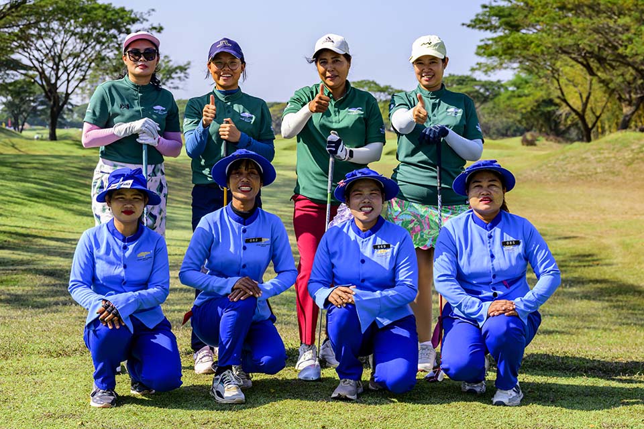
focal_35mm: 51
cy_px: 214
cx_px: 322
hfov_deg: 38.9
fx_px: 912
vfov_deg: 26.5
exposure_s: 1/1600
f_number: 5
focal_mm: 51
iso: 640
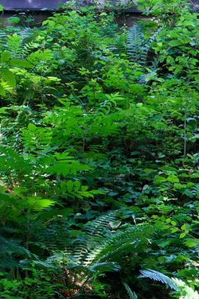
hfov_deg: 3.6
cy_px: 323
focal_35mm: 368
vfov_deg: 5.6
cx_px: 583
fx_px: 3057
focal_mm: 60
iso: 1250
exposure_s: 1/160
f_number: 5.6
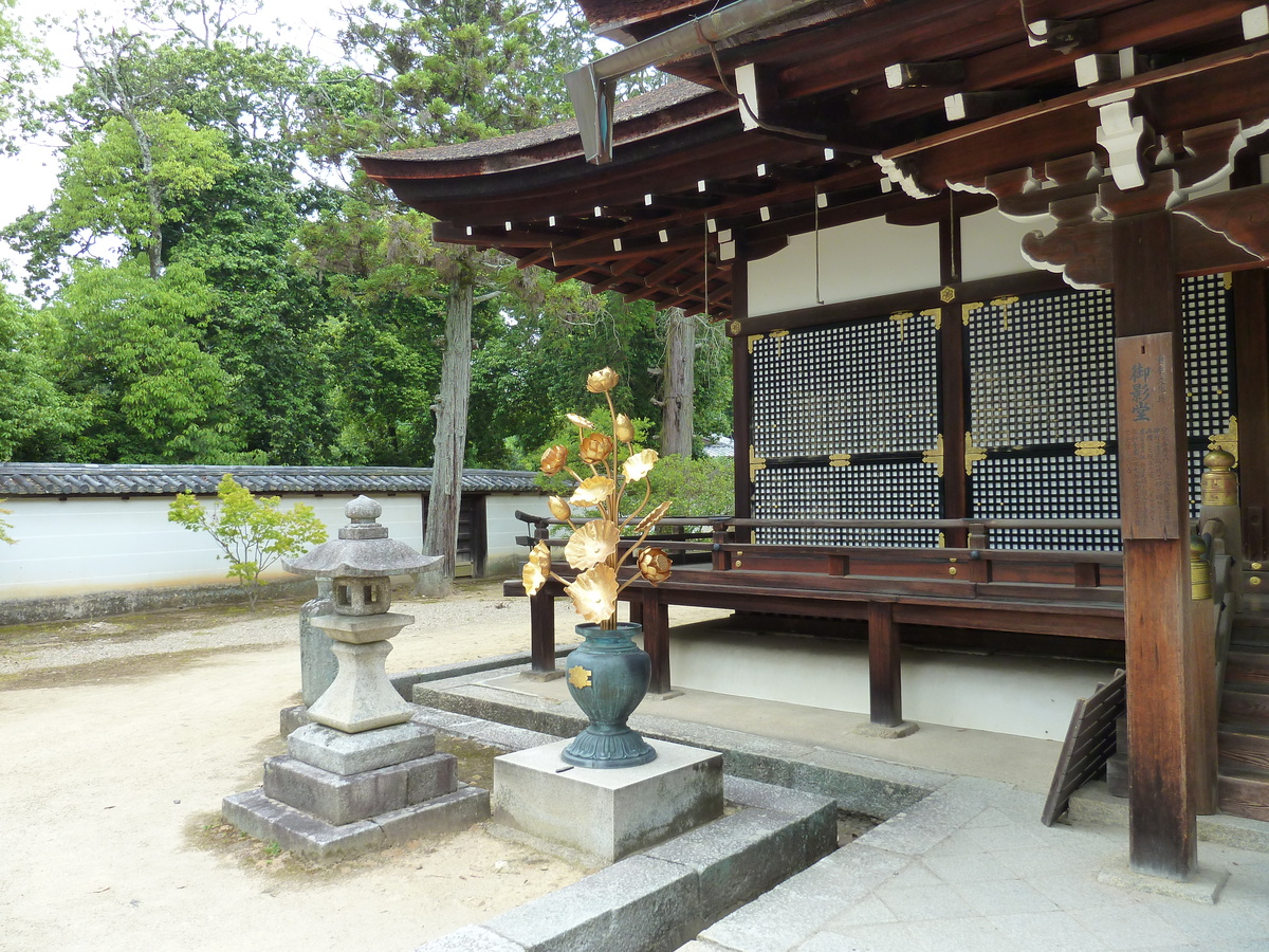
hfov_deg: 69.4
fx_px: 916
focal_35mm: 25
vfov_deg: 54.9
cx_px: 634
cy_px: 476
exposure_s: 1/50
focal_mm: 4.1
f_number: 3.3
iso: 125
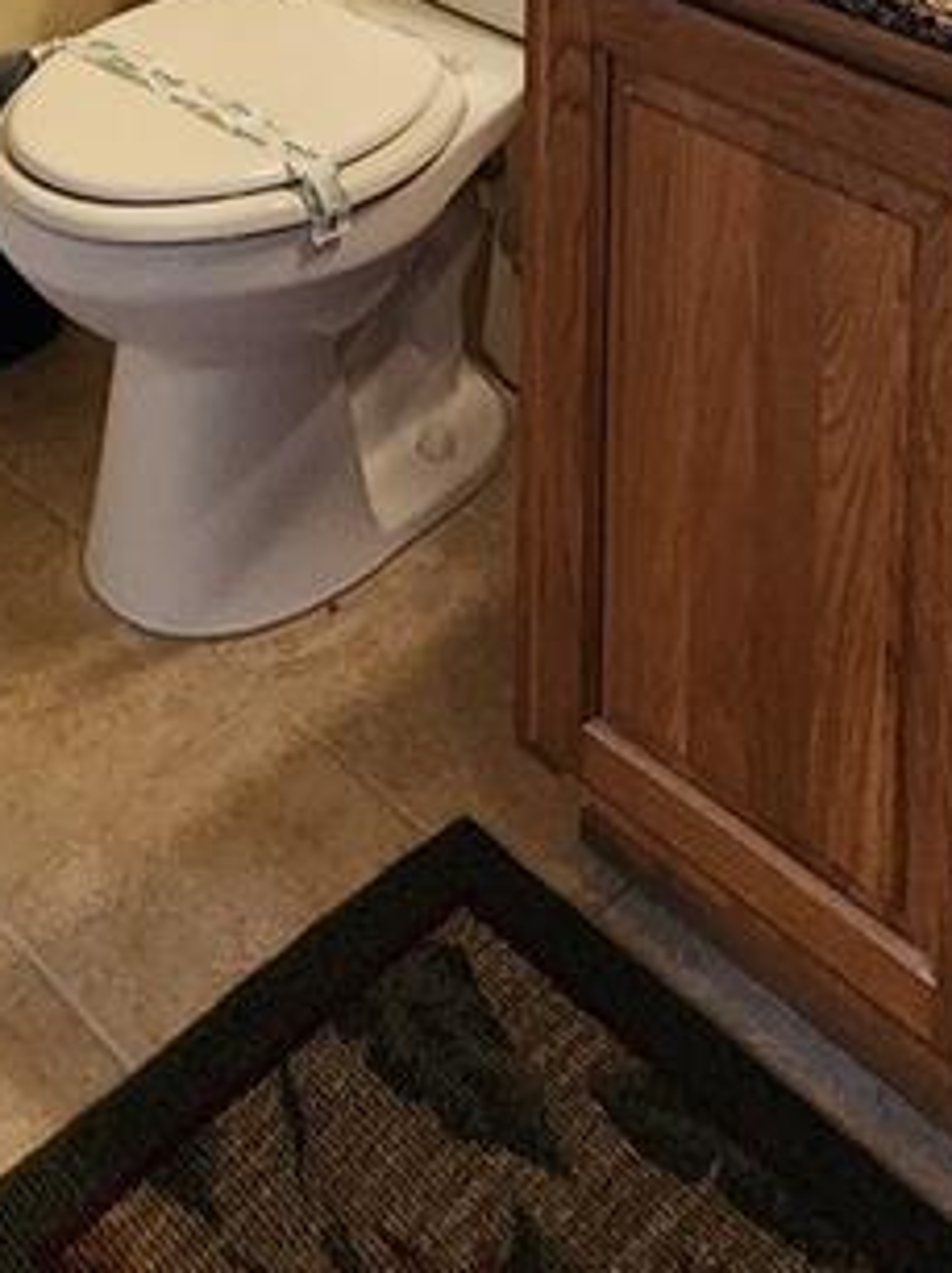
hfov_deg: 27.5
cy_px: -724
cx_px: 87
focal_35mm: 51
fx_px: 1873
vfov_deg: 25.7
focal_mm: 2.2
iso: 250
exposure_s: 1/60
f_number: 2.2
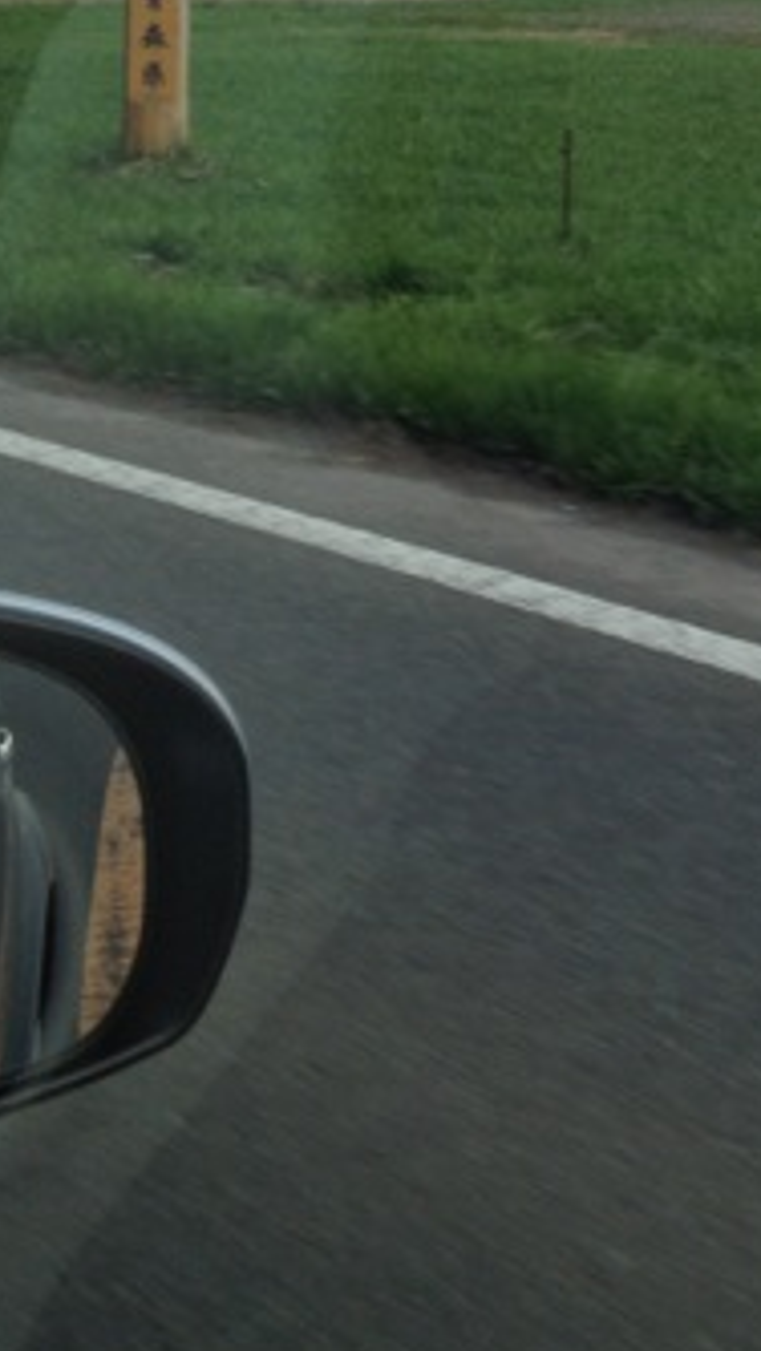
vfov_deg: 27.8
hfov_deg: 16.2
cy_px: 113
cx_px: 753
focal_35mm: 73
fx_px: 2617
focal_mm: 4.28
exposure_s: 1/254
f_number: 2.4
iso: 64
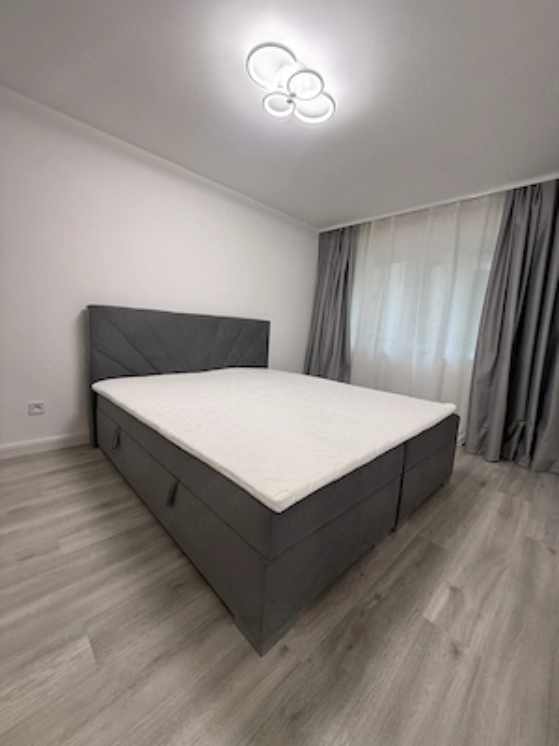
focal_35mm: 14
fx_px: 301
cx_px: 280
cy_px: 373
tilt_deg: -8.9
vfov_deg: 102.1
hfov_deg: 85.7
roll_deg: -4.8
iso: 100
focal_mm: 2.22
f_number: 2.2
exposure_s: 1/100
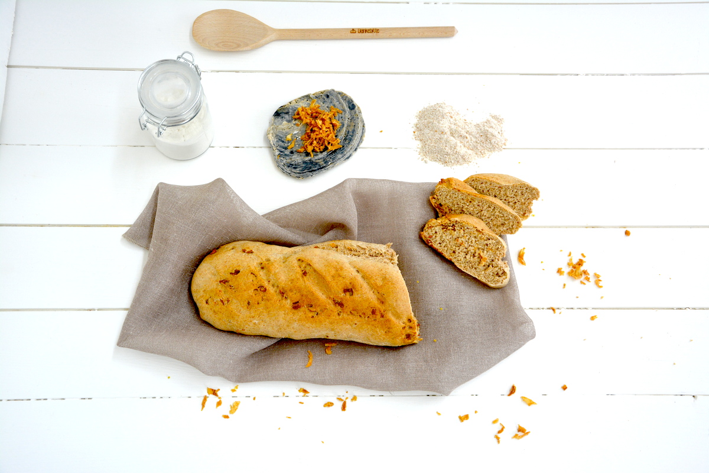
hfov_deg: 43.6
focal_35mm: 45
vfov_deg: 29.9
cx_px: 354
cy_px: 236
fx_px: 886
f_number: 5
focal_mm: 30
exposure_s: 1/100
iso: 400
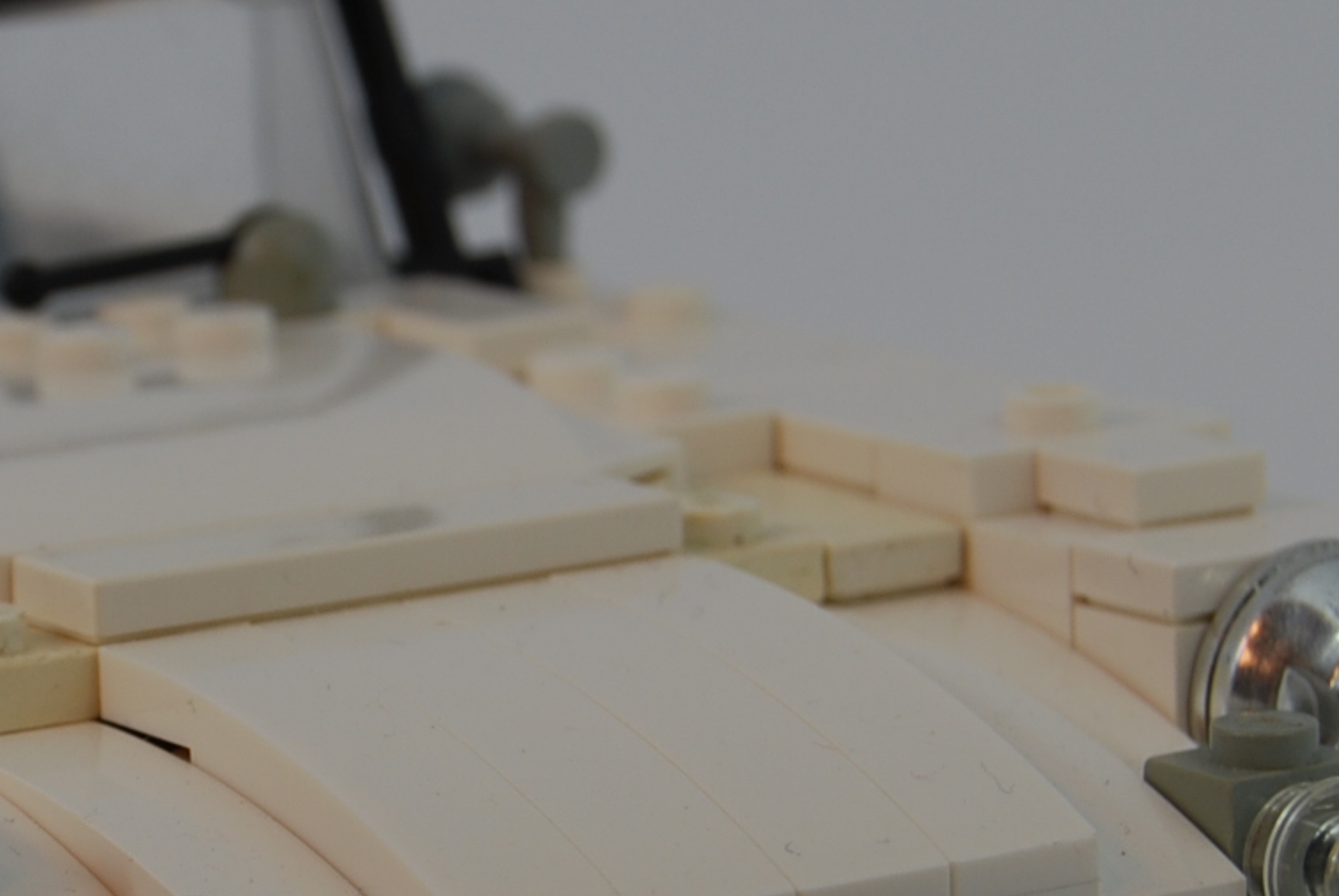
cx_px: 163
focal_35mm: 211
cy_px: 537
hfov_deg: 9.7
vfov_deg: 6.5
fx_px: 7867
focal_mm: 55
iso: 100
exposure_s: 1/60
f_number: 8
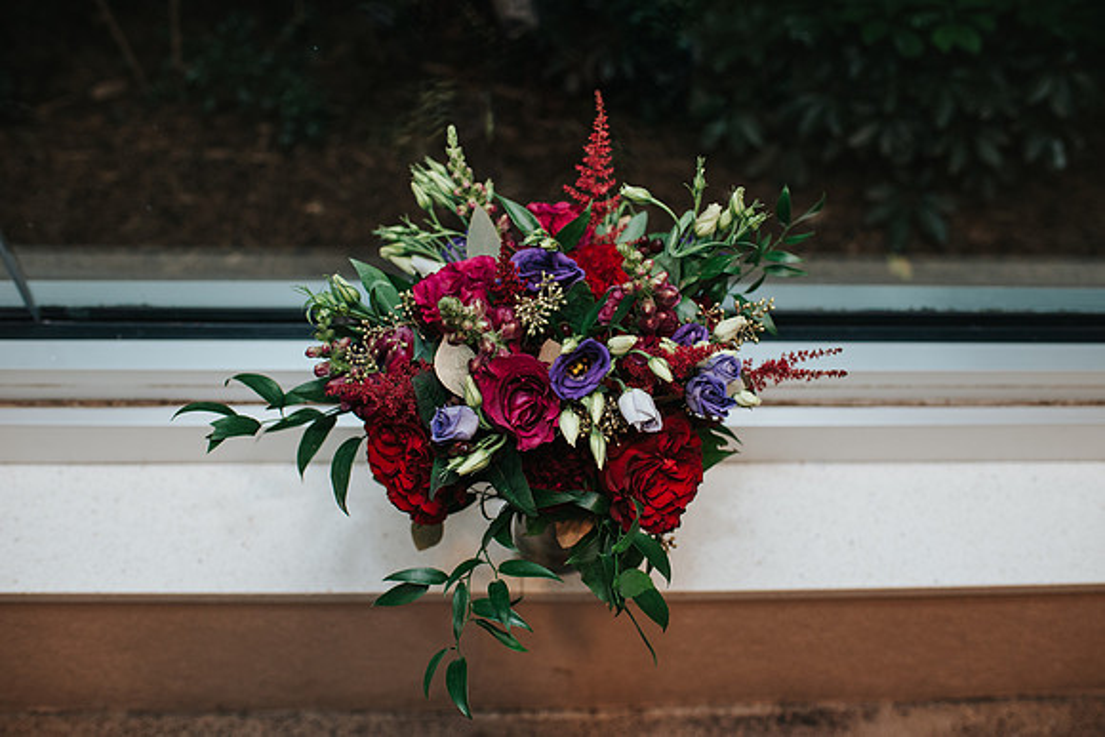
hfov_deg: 52.8
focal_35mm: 36
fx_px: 1112
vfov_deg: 36.7
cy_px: 356
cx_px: 572
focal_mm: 35
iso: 800
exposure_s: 1/200
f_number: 2.8
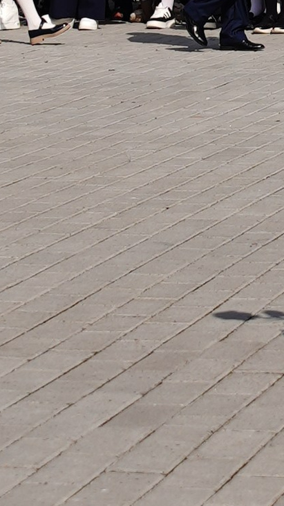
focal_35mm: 198
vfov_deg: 10.7
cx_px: 633
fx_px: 2652
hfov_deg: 5.9
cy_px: -138
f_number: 4
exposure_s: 1/1250
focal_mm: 24
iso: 80
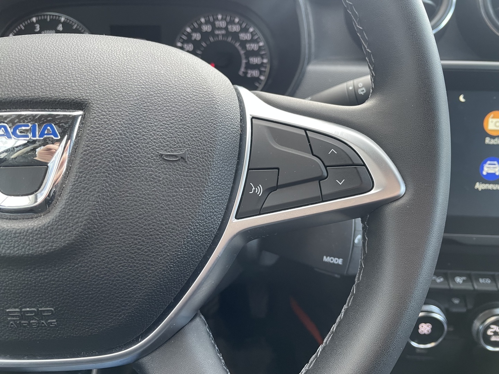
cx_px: 250
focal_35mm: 26
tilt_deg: -28.7
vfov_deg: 53.1
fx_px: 375
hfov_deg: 67.3
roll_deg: +0.5
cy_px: 187
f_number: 1.6
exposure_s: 1/90
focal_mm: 4.2
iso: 125
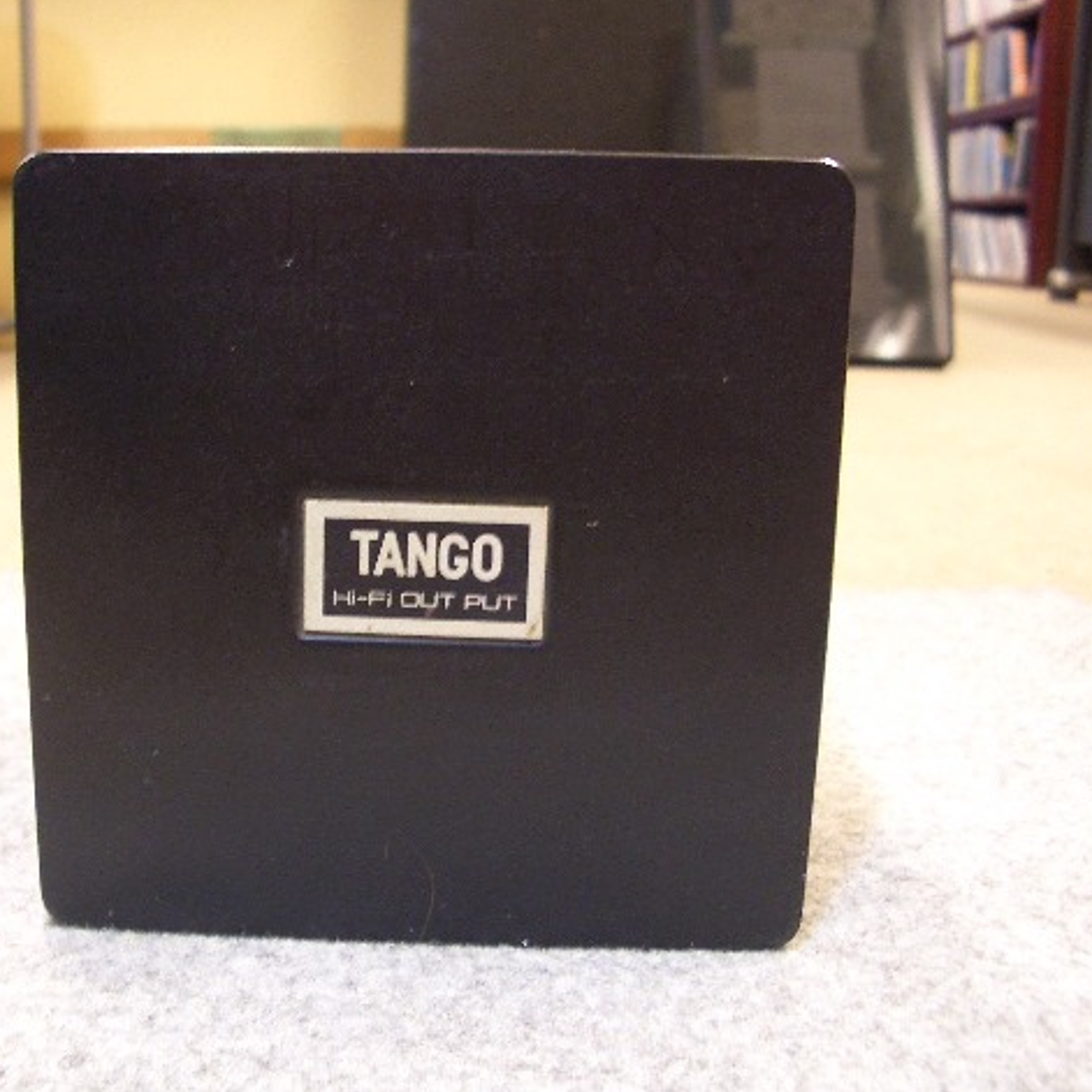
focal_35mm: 42
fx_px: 1499
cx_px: 415
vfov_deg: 40.0
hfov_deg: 39.8
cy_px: 543
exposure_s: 1/8
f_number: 2.6
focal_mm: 5.8
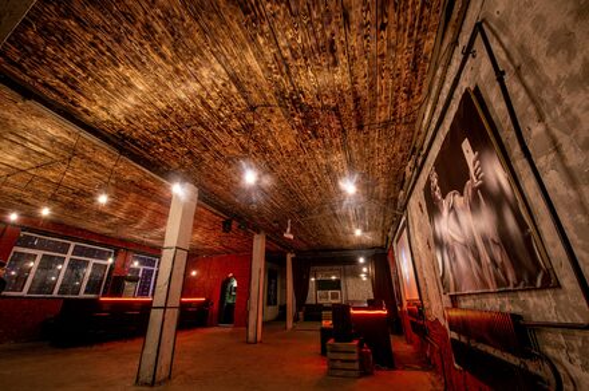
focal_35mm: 14
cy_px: 196
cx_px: 294
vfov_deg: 81.0
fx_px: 229
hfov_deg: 104.3
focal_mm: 14
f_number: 8
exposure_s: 1/2.5
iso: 400
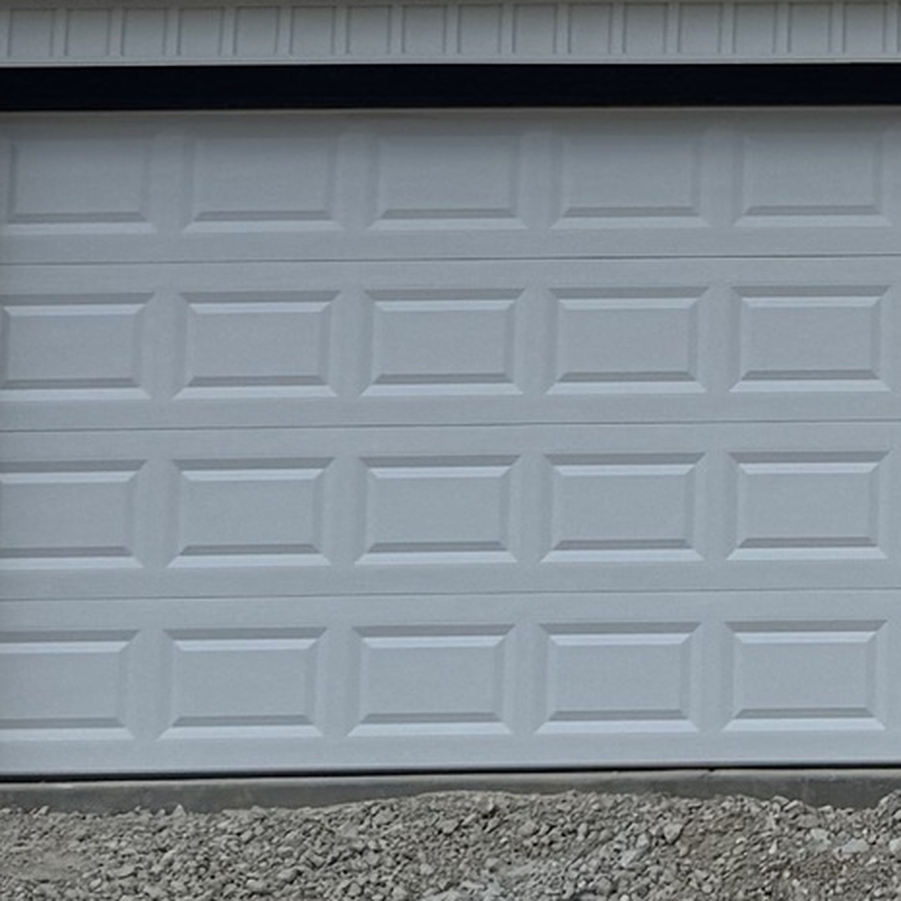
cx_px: 1238
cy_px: -269
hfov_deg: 12.0
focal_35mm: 140
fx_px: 4123
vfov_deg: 12.1
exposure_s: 1/7092
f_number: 1.78
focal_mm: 6.76
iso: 80
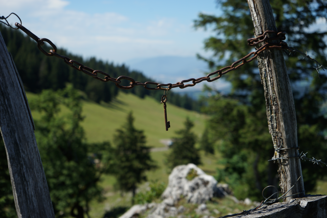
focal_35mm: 70
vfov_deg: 19.5
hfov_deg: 28.8
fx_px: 636
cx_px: 164
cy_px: 109
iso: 100
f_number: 5.6
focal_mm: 70
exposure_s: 1/500
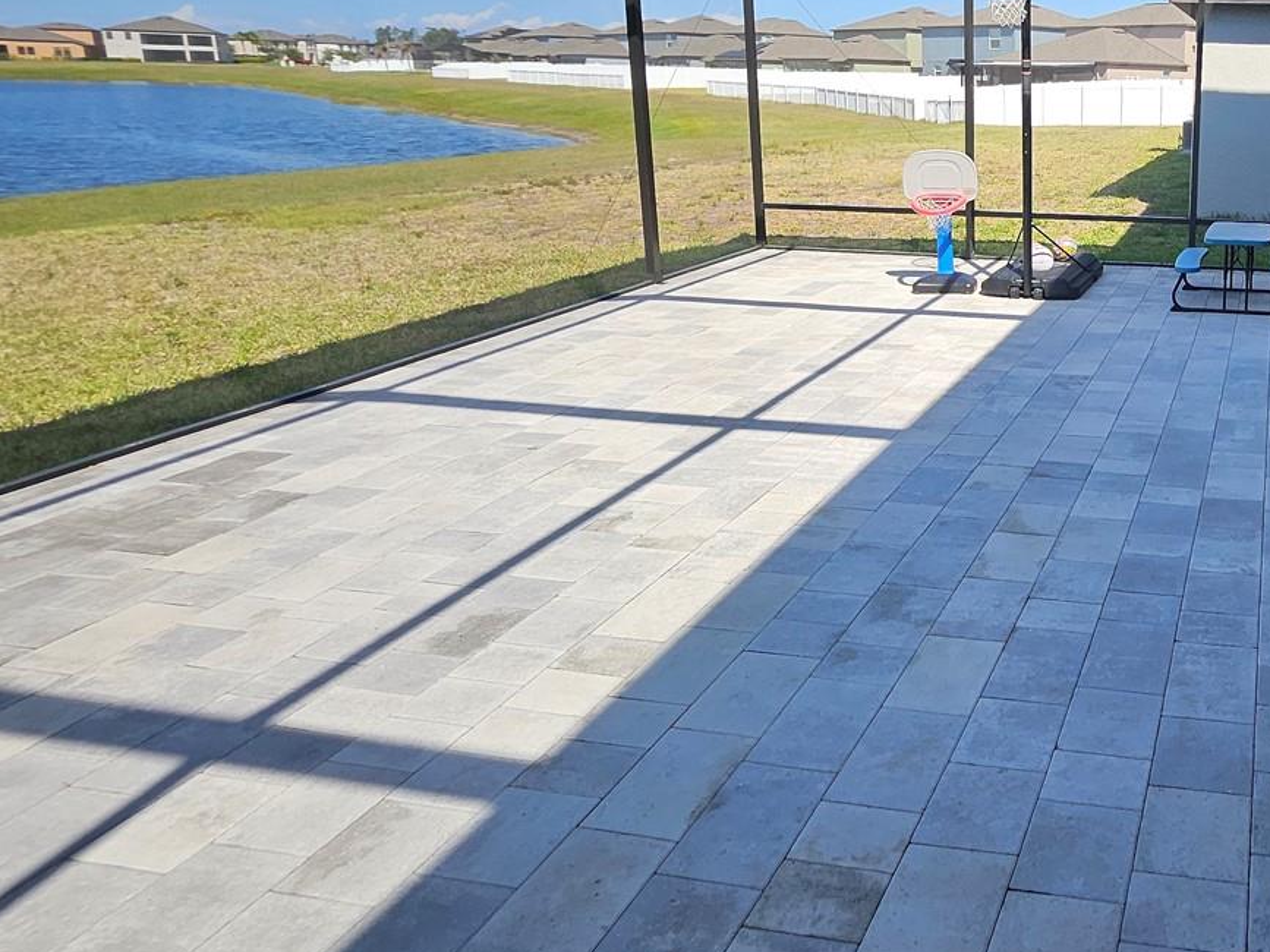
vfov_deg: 55.0
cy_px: 280
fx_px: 880
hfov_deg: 60.9
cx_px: 1137
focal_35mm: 24
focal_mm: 1.7
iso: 32
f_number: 2.2
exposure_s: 1/503
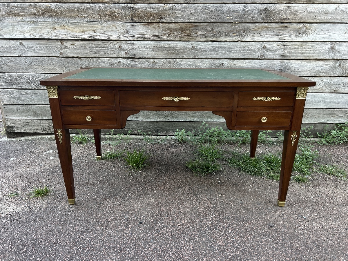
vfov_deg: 53.1
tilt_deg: -19.7
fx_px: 261
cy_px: 130
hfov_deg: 67.3
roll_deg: -0.7
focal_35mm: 26
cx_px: 174
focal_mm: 5.7
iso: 40
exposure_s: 1/170
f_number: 1.5
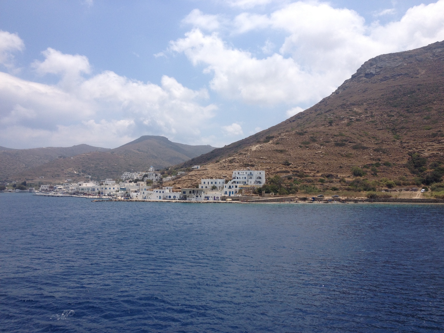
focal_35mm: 35
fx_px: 449
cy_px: 166
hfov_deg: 52.6
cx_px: 222
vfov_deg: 40.7
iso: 50
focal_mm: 4.28
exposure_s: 1/2762
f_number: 2.4
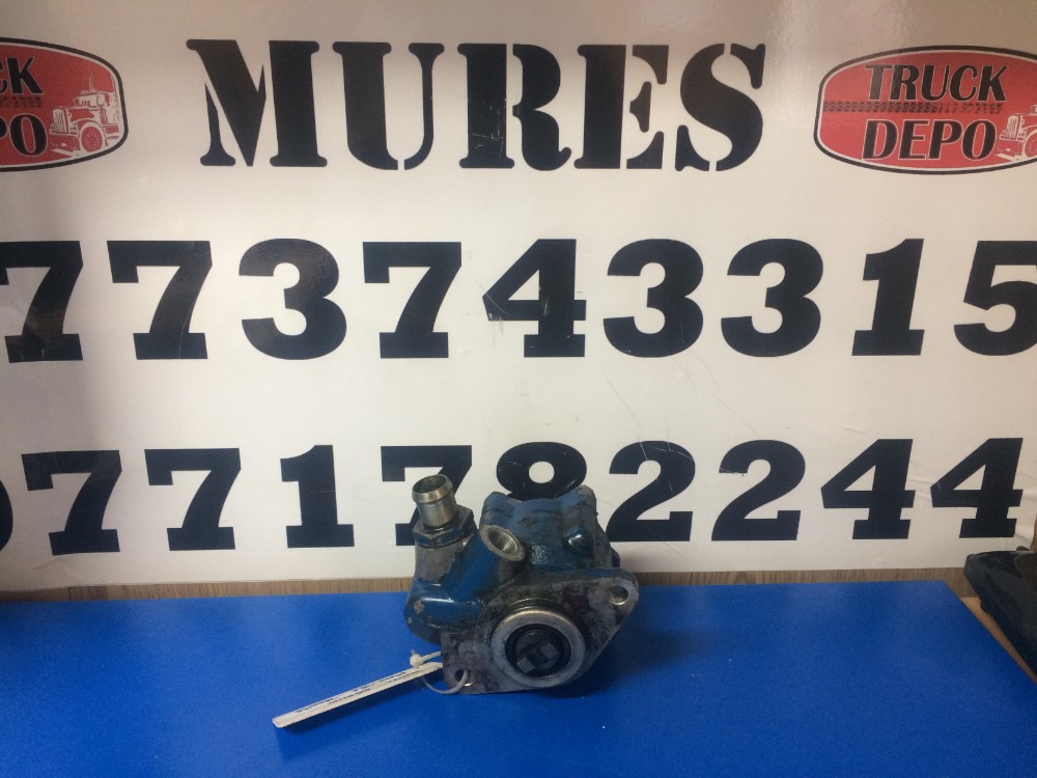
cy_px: 389
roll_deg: -1.4
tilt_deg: -19.5
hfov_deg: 61.7
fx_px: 869
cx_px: 518
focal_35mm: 29
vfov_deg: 48.2
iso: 125
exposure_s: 1/33
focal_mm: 4.15
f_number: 2.2
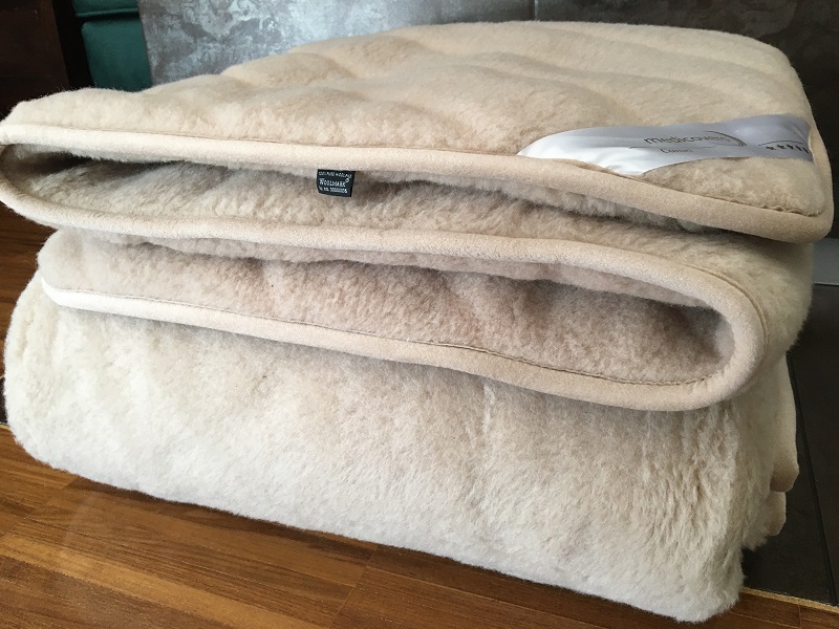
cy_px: 314
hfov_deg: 61.7
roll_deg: +3.2
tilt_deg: -23.8
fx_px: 703
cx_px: 420
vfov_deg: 48.2
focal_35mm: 29
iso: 50
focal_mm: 4.15
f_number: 2.2
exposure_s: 1/33
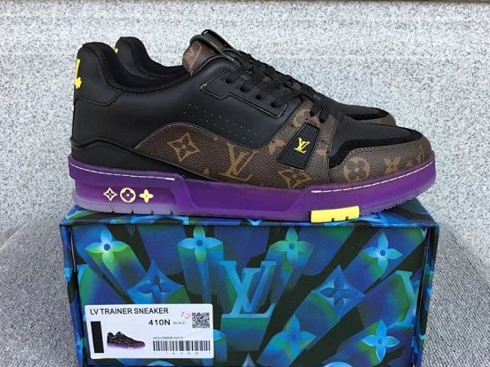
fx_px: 509
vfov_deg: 39.6
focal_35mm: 36
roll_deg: +0.2
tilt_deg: -19.3
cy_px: 190
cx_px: 245
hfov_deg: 51.4
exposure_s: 1/176
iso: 25
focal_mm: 3.3
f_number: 2.4
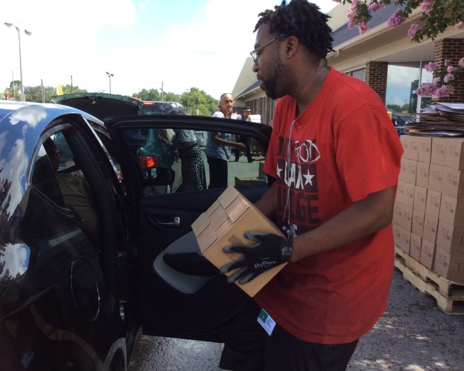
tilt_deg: -9.2
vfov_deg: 40.1
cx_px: 216
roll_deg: +1.3
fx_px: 508
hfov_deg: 49.0
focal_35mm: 37
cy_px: 202
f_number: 2.4
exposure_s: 1/539
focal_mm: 3.3
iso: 32
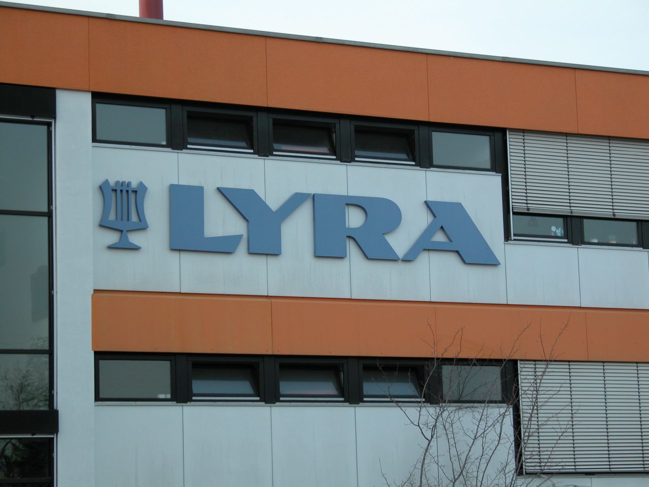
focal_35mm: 100
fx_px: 1875
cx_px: 324
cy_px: 244
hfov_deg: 19.6
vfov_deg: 14.8
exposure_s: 1/27.4
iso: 100
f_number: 3.6
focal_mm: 25.4
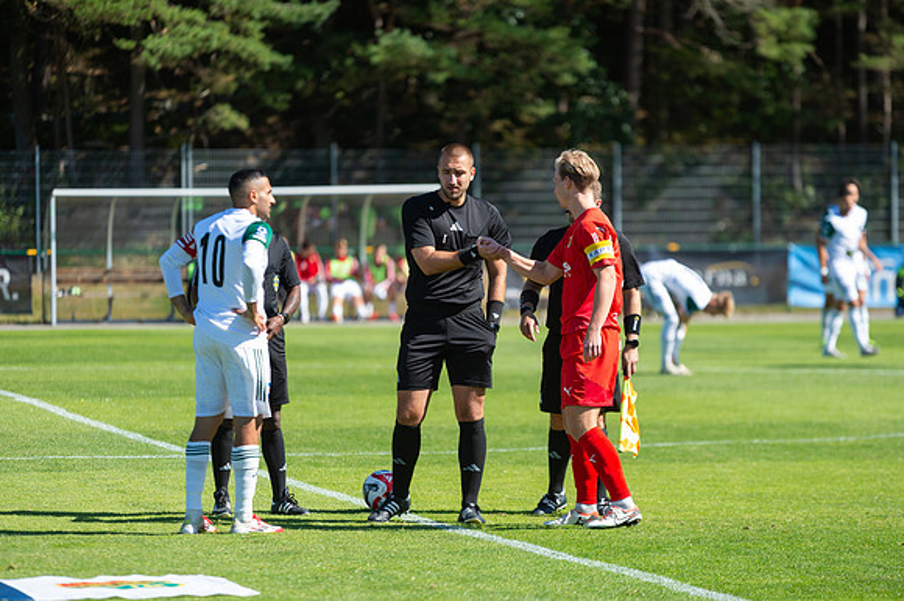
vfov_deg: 6.9
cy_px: 300
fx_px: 5019
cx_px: 452
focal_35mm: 200
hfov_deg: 10.3
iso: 500
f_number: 3.2
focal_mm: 200
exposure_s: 1/3200
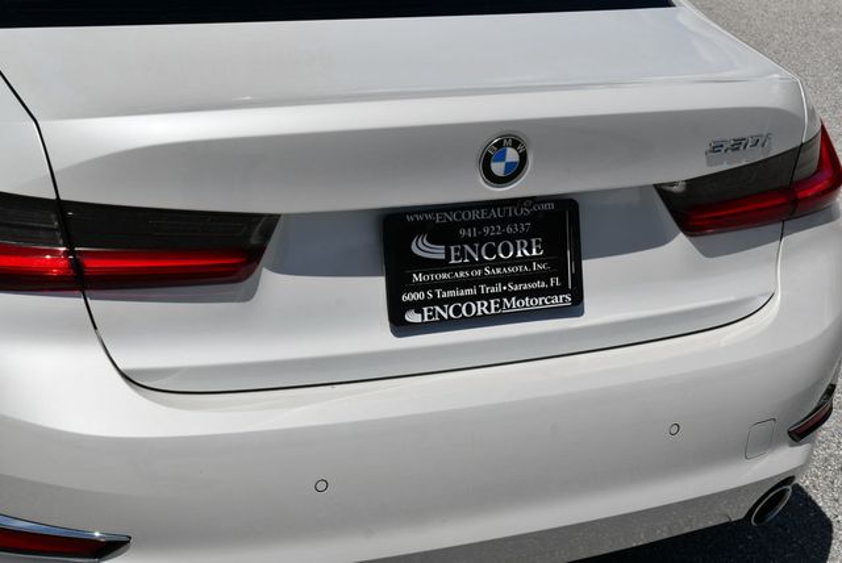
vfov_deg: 20.1
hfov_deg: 29.6
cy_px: 282
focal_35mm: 68
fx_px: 1592
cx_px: 421
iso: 100
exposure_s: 1/400
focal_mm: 34
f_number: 10
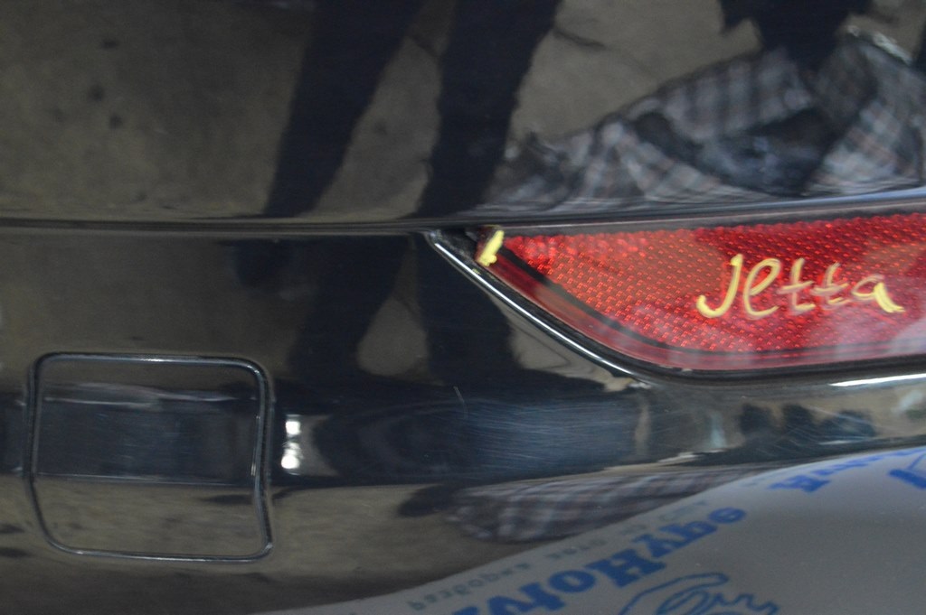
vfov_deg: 16.5
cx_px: 463
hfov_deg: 24.6
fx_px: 2120
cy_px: 308
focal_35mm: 82
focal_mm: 55
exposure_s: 1/8
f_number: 5.6
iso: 3200
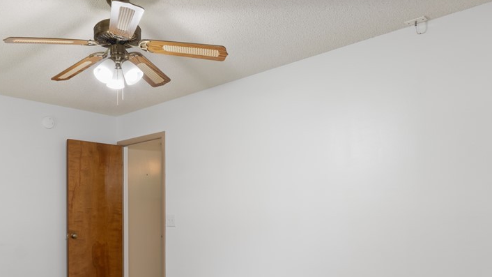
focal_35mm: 29
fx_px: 378
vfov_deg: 38.7
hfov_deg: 63.6
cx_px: 146
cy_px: 220
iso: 320
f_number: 8
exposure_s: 1/3
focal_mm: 12
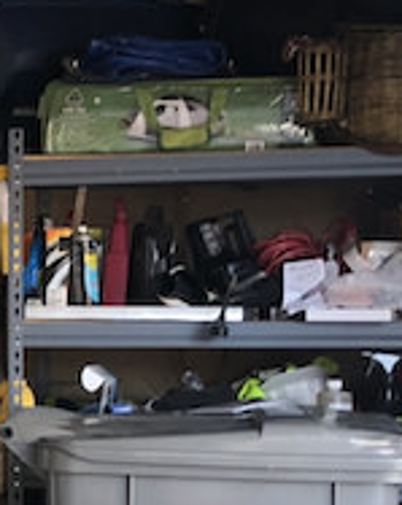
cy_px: 389
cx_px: -362
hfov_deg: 11.9
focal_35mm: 117
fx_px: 1744
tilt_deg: -4.0
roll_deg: +2.8
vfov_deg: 16.4
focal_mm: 4
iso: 40
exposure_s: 1/24
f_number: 1.8
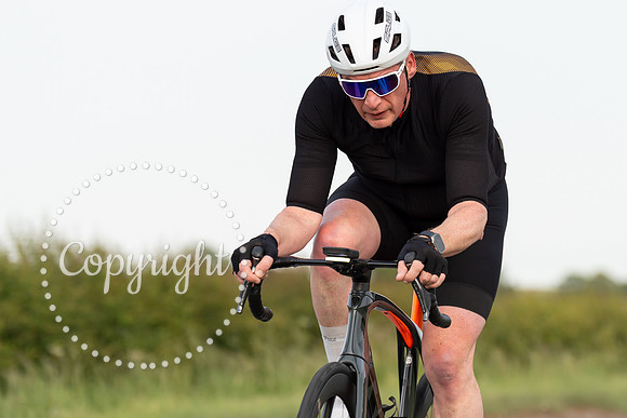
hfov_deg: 9.5
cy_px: 201
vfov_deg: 6.3
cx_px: 414
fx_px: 3790
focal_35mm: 218
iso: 125
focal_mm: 121
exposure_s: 1/1000
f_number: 3.2
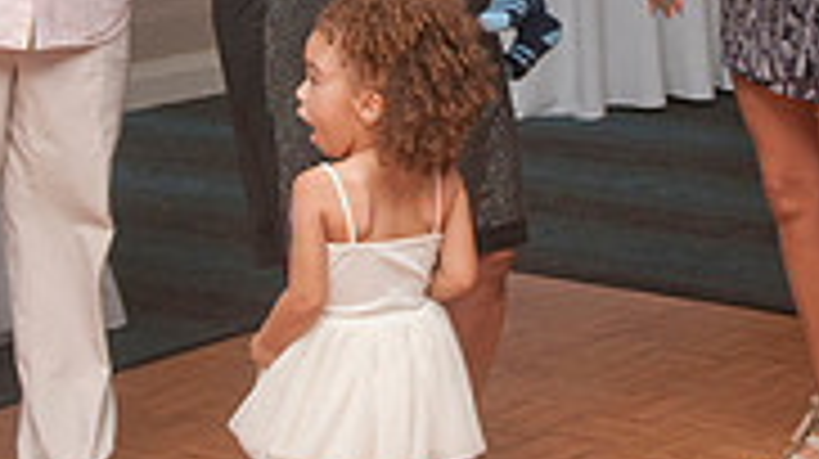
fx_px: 2821
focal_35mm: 130
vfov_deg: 9.2
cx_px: 495
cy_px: -16
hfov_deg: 16.5
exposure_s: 1/125
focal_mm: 26
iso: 400
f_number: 5.6
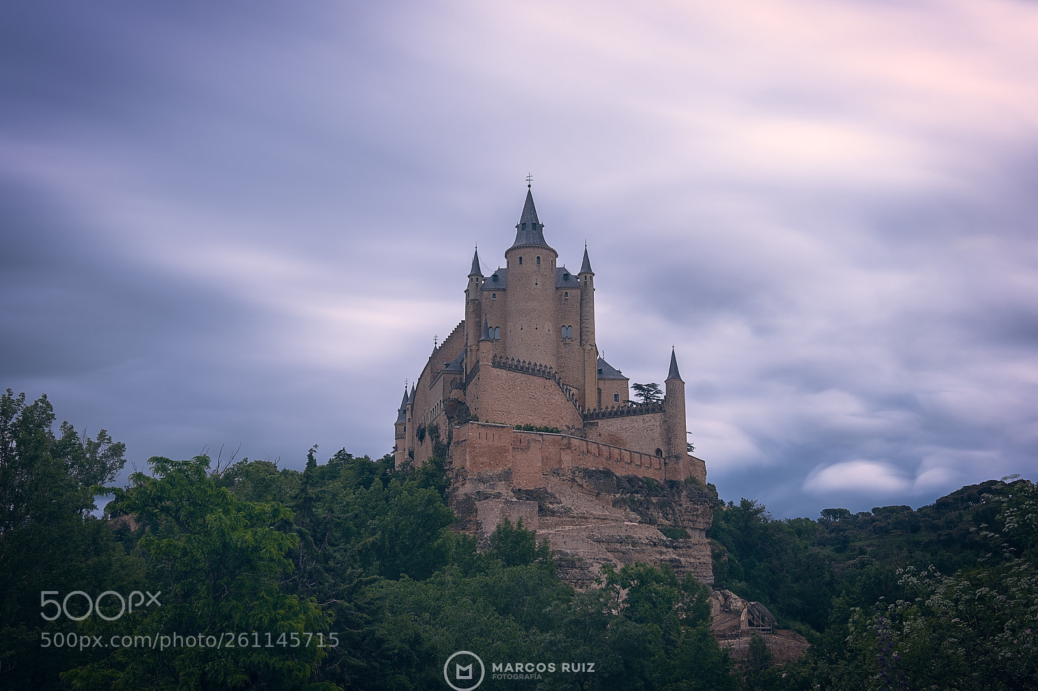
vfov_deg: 42.3
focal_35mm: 31
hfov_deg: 60.3
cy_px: 346
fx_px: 894
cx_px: 519
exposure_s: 4
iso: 200
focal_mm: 20.9
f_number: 8
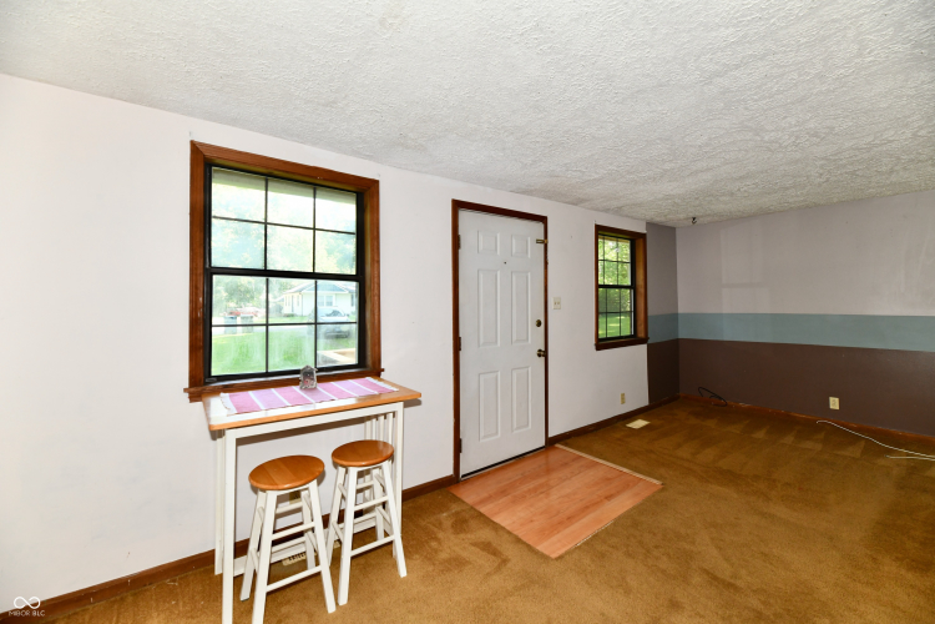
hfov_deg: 104.3
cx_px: 468
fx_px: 364
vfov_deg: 81.2
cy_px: 312
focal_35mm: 14
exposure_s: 1/60
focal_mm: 14
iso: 640
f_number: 6.3
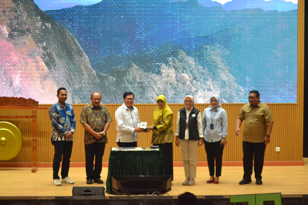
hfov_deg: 17.5
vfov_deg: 11.7
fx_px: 1001
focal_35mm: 117
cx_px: 154
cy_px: 102
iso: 3200
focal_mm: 78
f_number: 4
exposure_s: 1/100
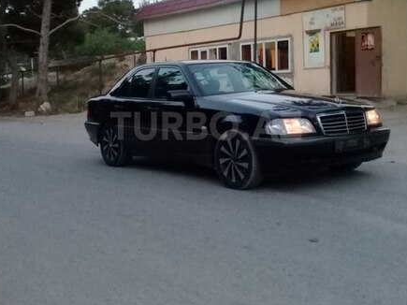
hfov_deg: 40.4
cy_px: 126
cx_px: 206
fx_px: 552
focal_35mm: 47
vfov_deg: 30.8
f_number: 2.2
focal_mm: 3.3
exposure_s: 1/33
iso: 320
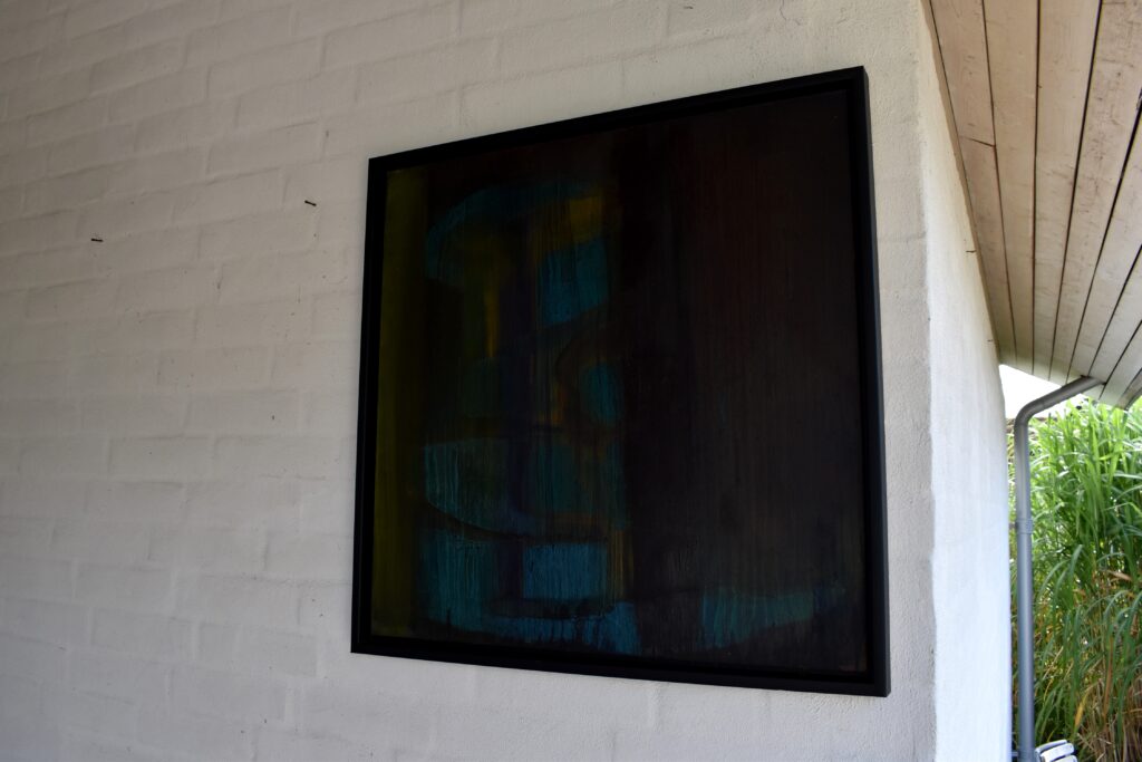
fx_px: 952
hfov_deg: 61.9
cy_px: 381
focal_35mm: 30
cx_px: 571
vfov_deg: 43.6
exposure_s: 1/200
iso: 400
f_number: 7.1
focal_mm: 20
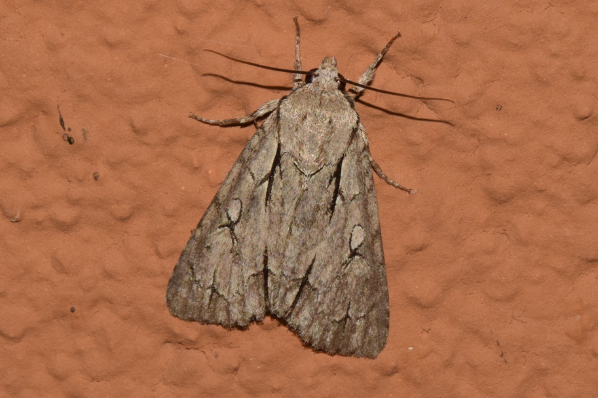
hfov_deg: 9.3
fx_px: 3670
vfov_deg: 6.2
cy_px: 203
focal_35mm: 221
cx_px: 287
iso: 1250
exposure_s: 1/200
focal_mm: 140
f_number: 14
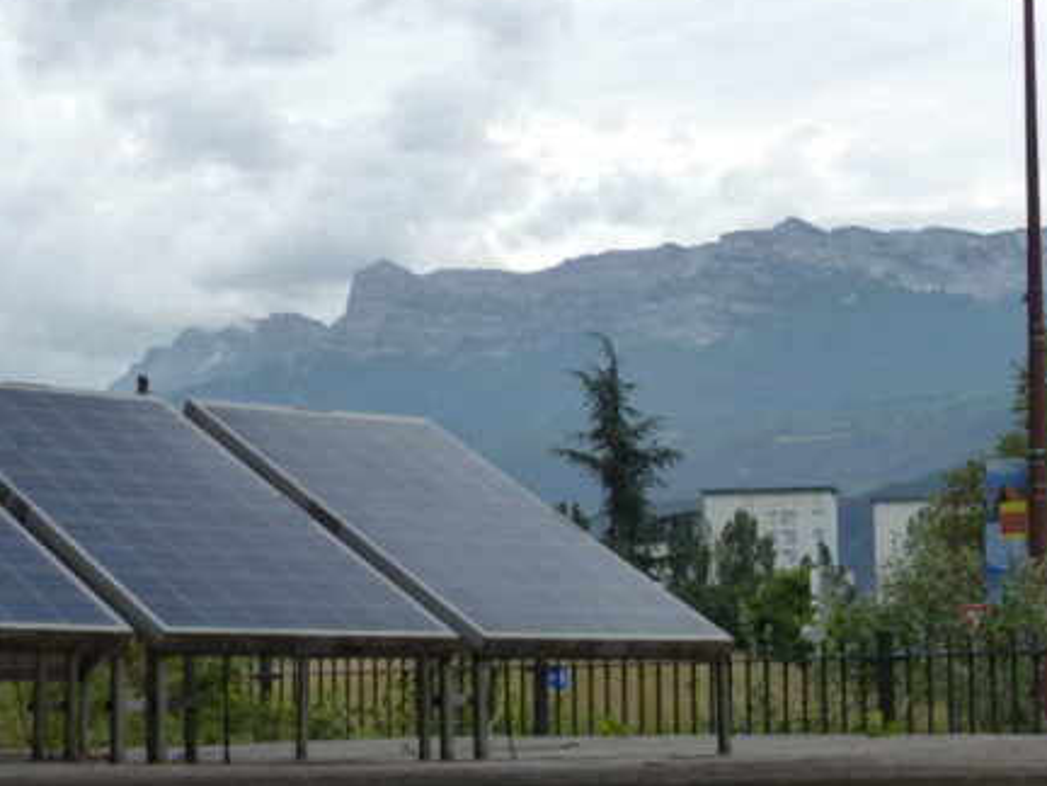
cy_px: 313
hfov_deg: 19.6
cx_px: 566
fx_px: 3025
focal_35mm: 100
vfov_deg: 14.8
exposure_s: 1/500
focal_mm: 14.5
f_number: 4
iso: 160
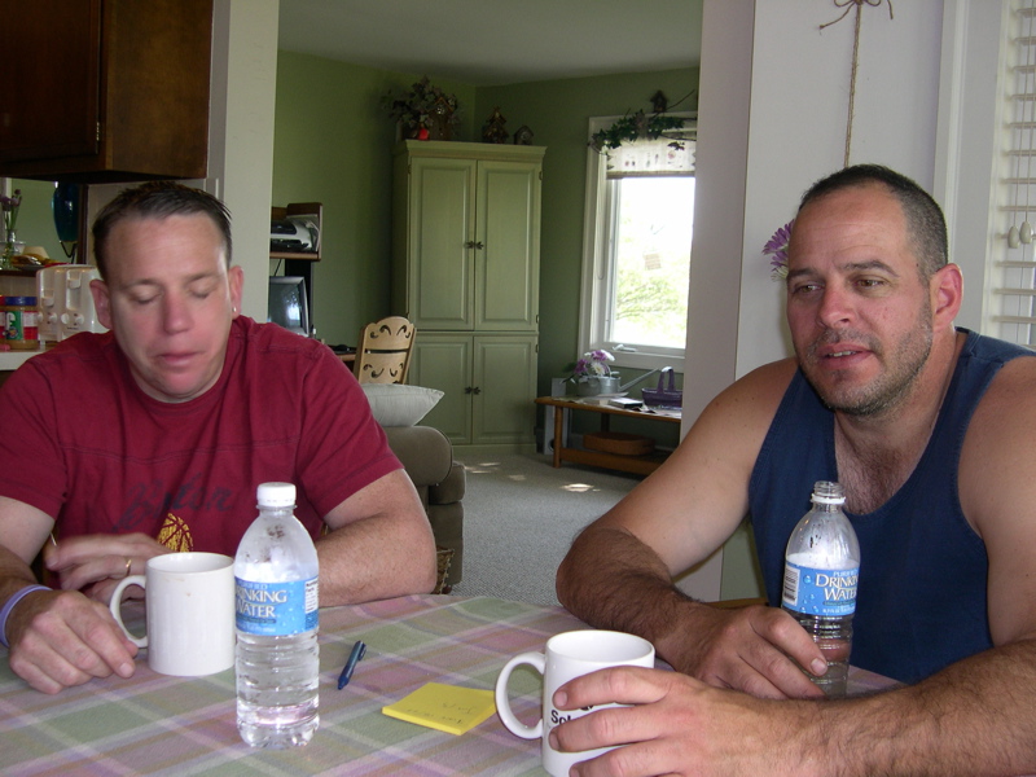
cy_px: 388
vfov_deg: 37.7
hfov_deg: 49.0
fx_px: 1137
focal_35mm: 38
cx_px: 518
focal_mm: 8
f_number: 2.8
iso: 100
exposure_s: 1/30
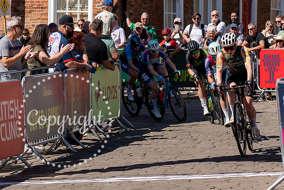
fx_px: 1771
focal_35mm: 224
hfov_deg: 9.1
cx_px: 234
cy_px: 9
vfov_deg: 6.1
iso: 100
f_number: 4
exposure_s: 1/1250
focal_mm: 70
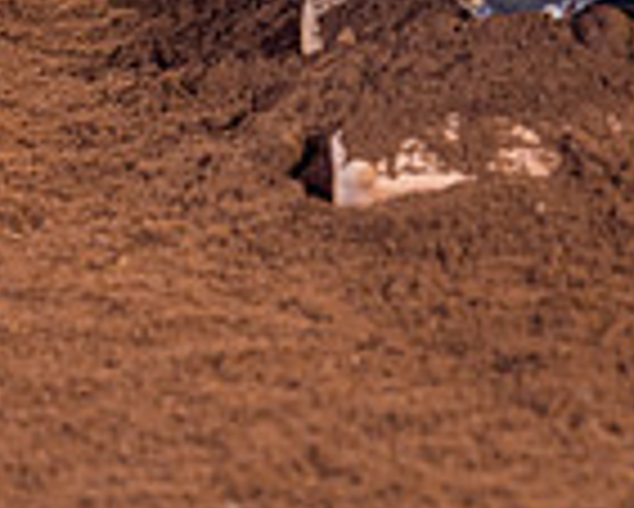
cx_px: 432
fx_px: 3924
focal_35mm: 209
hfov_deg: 9.2
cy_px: -472
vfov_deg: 7.2
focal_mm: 70
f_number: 5
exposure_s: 1/80
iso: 2000
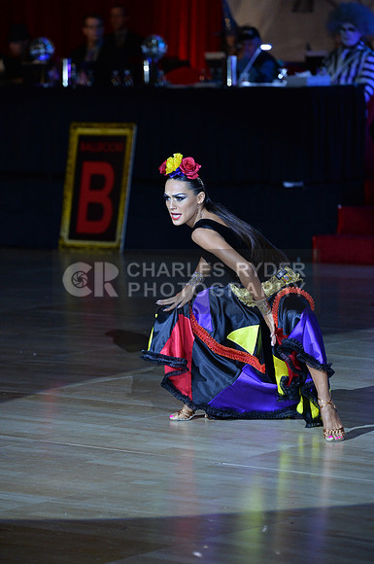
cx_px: 187
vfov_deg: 12.1
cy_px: 282
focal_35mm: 170
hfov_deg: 8.1
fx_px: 2657
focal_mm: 170
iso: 2000
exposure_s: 1/250
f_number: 4.5
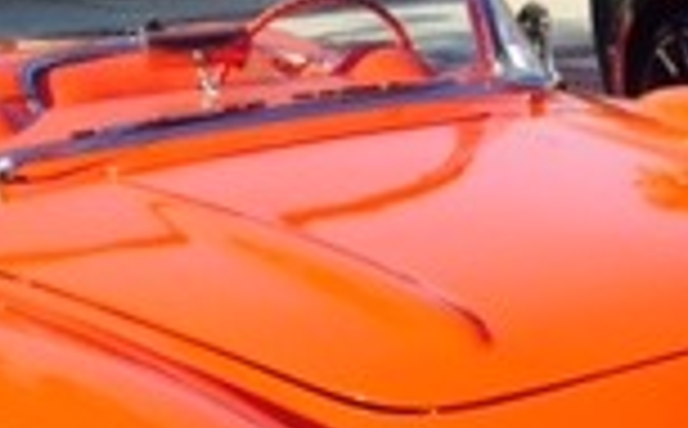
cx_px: 764
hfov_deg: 15.8
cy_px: 185
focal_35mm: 129
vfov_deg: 10.1
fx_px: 2414
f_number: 2.2
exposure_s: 1/791
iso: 32
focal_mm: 4.15
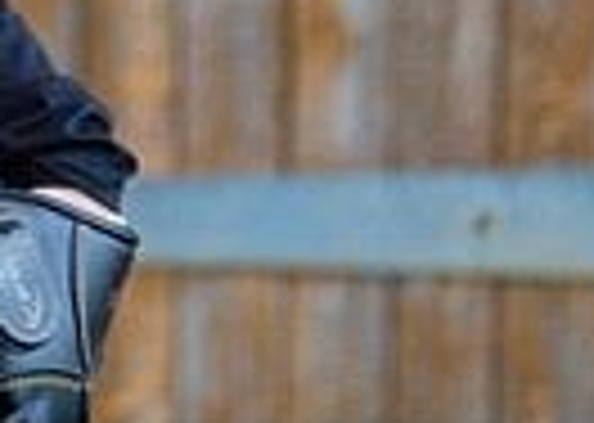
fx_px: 4601
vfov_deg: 5.1
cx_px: -530
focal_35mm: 273
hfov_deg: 7.2
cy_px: -488
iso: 400
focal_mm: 50
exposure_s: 1/800
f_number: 1.2
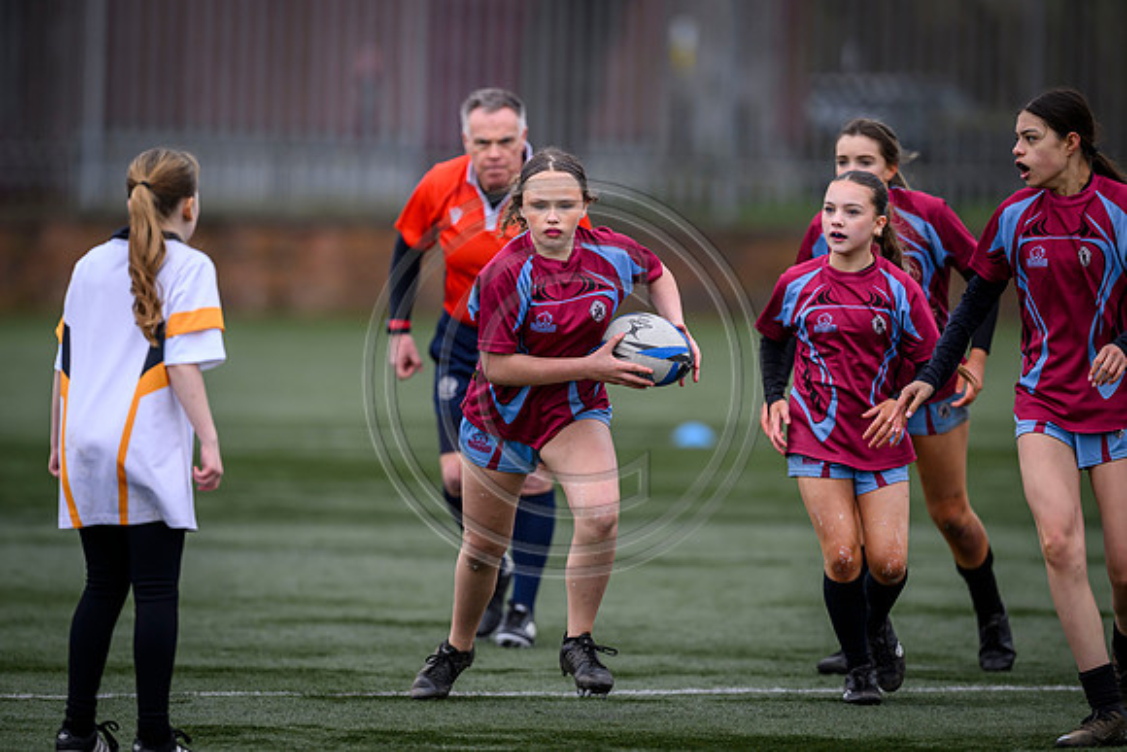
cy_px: 376
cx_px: 564
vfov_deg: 3.4
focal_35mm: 400
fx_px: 12525
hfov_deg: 5.2
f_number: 3.5
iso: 500
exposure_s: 1/1250
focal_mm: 400
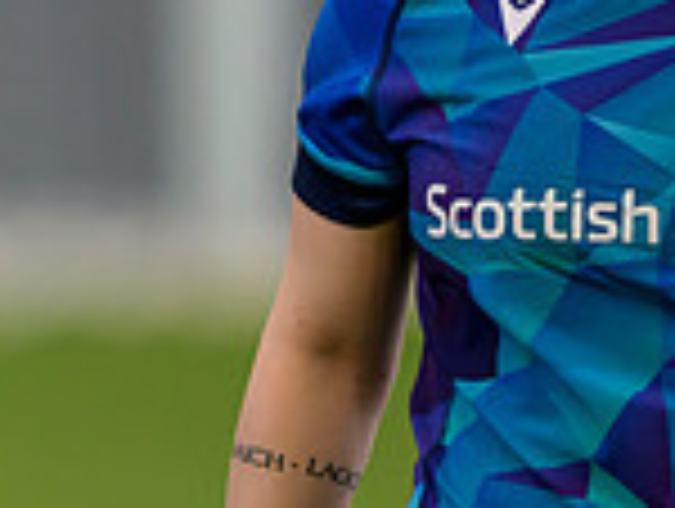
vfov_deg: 1.0
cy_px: 272
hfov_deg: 1.3
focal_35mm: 1487
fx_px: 29042
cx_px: -522
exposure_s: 1/1250
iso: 3200
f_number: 3.2
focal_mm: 400
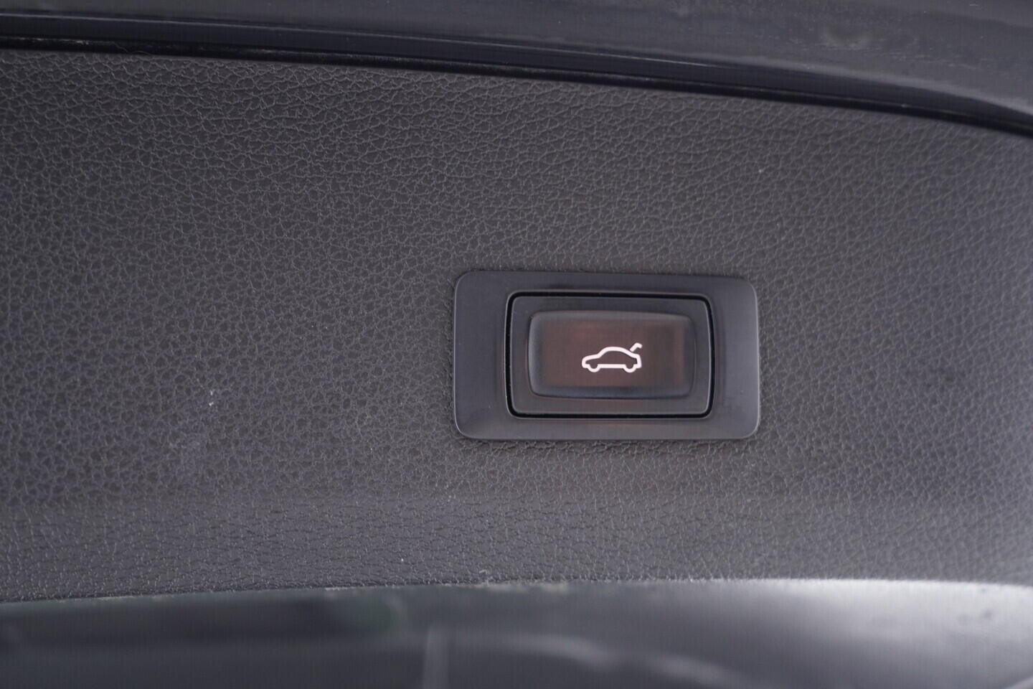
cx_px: 516
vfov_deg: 36.9
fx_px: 1033
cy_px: 344
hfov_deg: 53.1
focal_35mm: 36
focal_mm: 24
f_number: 2.8
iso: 640
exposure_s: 1/40
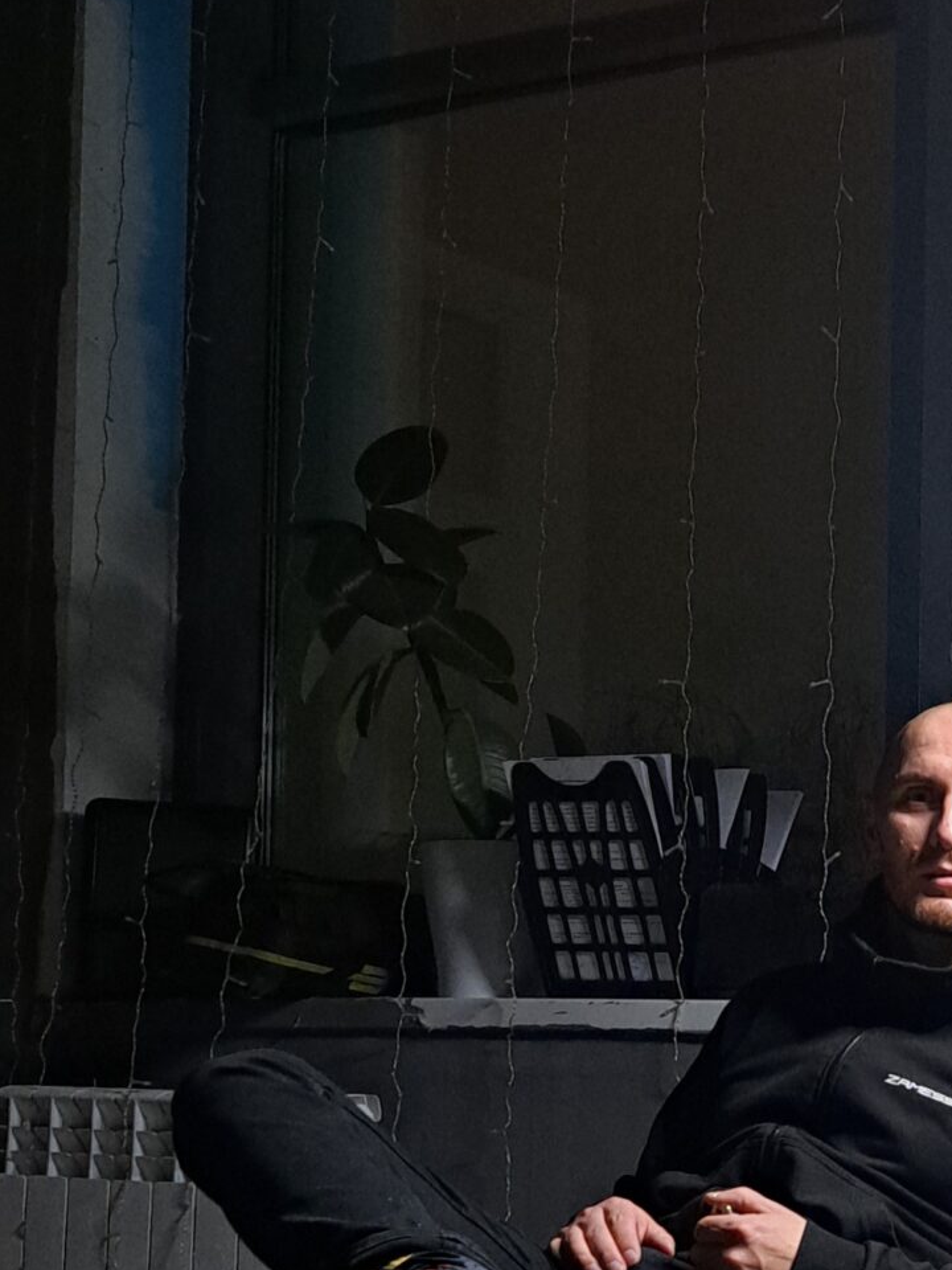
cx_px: 1141
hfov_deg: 21.3
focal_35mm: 64
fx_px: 2347
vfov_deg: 28.4
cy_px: 1274
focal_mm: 5.23
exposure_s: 1/33
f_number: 1.8
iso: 400
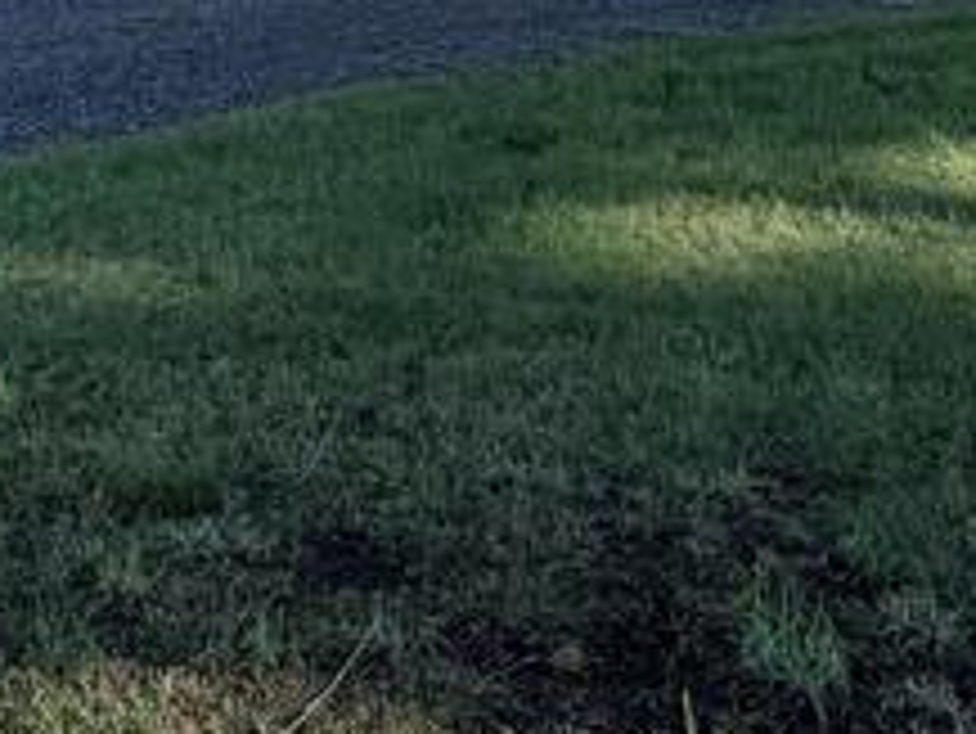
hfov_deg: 28.6
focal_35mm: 66
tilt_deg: +8.2
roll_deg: -0.6
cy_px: -468
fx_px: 1862
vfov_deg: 18.7
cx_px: 157
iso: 40
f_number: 2.2
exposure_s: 1/518
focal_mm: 2.22
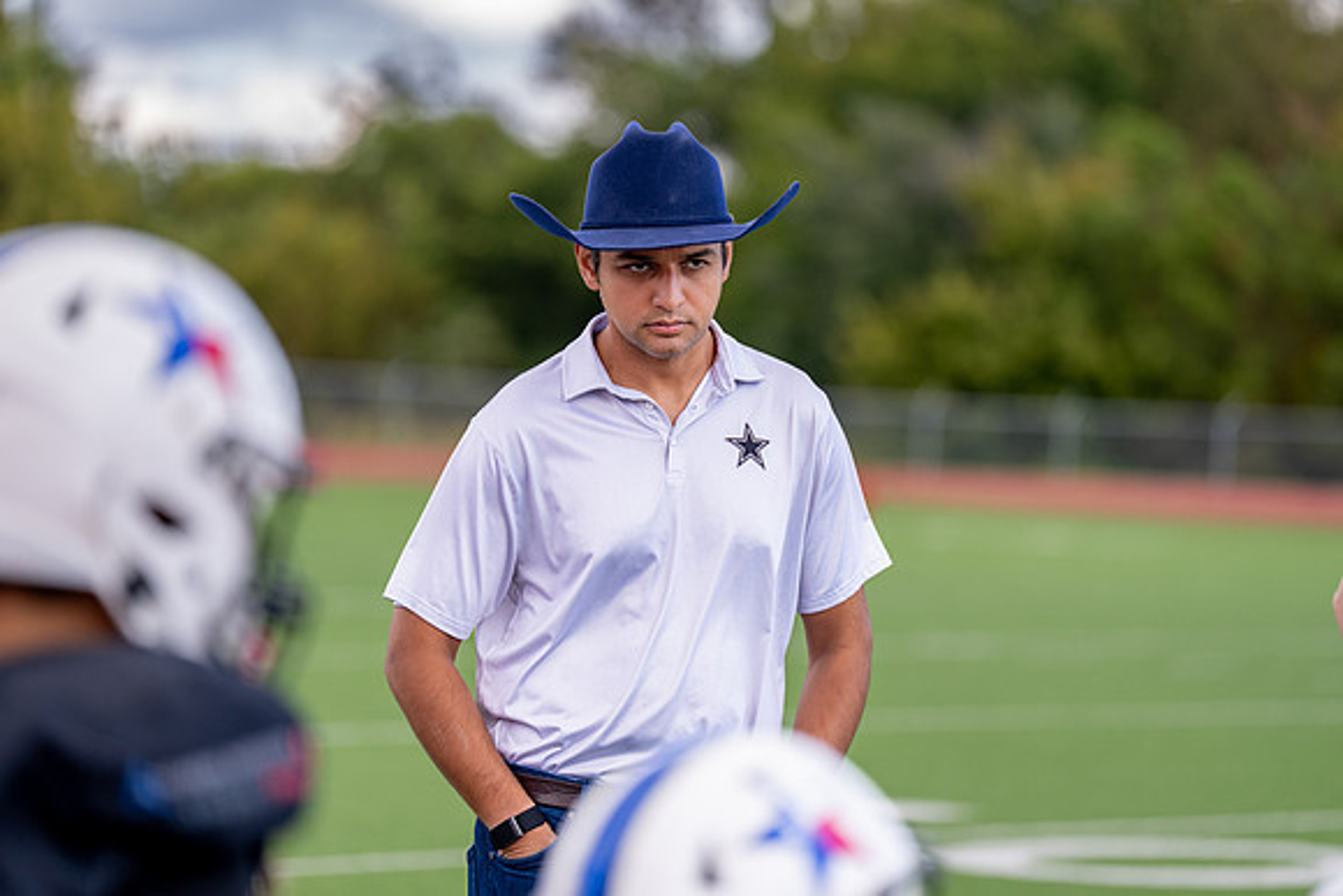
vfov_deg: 7.8
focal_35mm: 176
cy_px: 404
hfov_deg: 11.7
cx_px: 653
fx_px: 6575
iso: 320
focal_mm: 160
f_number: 2.8
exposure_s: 1/2000
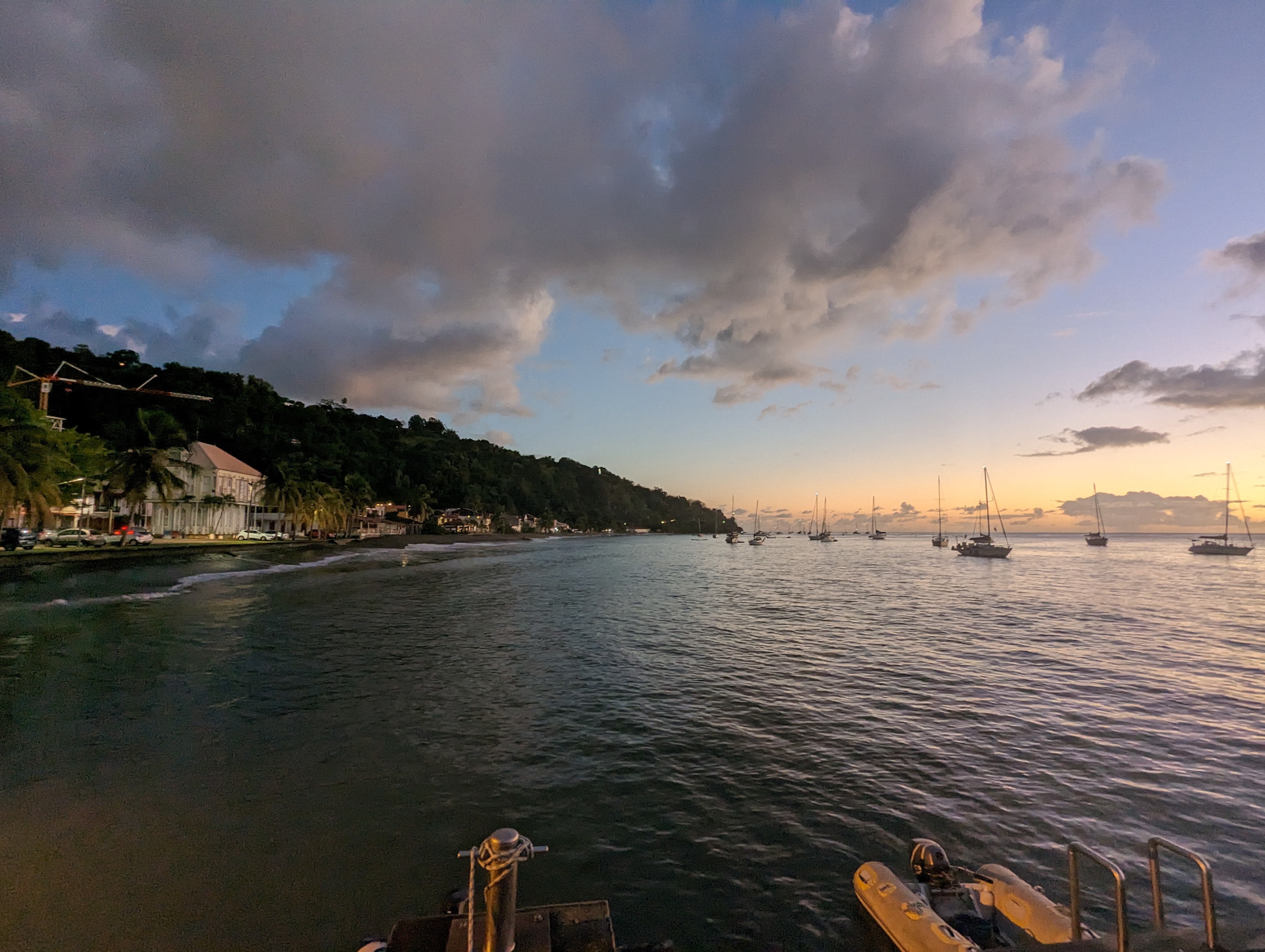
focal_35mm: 16
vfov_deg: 78.2
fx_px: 586
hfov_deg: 94.4
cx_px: 632
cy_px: 476
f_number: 2.2
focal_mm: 2.35
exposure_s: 1/23.8
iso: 163
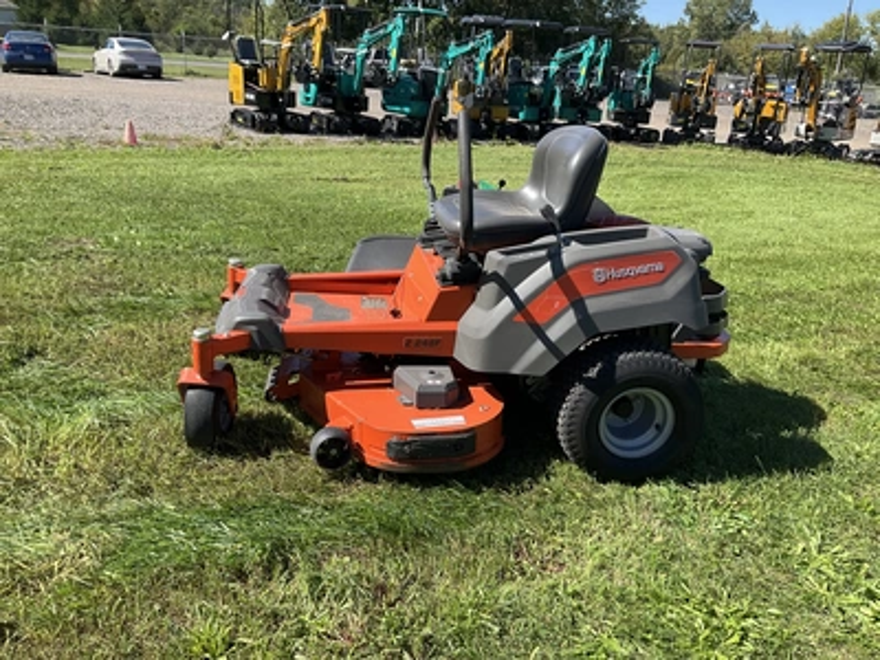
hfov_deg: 61.7
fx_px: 737
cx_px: 440
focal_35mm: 29
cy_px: 330
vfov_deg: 48.2
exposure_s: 1/842
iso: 25
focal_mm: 3
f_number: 1.8
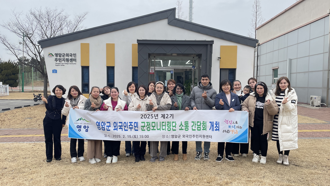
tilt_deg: -2.0
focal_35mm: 29
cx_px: 165
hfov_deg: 66.1
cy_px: 99
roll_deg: -1.0
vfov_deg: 40.2
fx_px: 254
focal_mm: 4.2
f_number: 1.6
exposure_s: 1/475
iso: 32
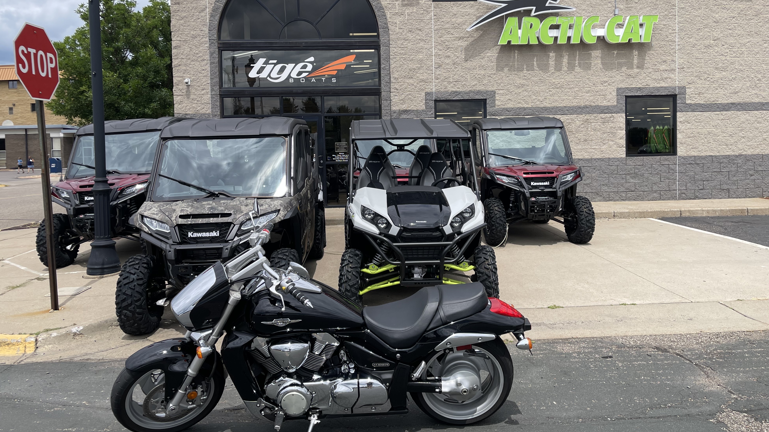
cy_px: 171
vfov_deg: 41.3
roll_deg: +2.0
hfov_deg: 67.9
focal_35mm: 28
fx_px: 571
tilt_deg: -2.9
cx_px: 391
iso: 32
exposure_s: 1/2717
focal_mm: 5.1
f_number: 1.6
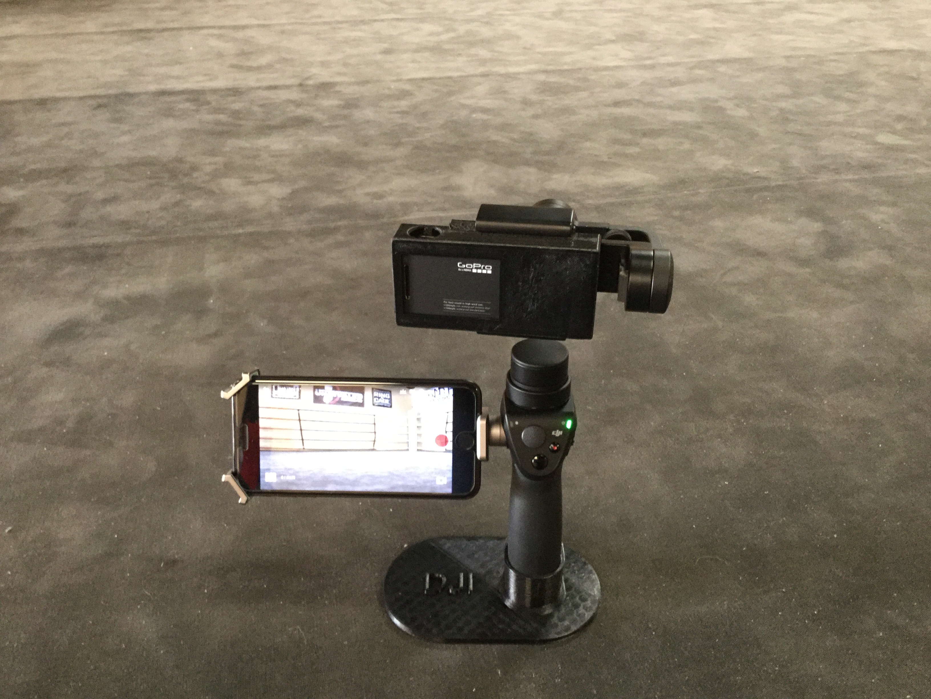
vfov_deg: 45.4
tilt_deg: -30.2
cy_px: 350
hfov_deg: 58.4
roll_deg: -1.1
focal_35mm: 31
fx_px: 834
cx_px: 466
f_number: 2.4
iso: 250
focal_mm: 3.3
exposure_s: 1/15
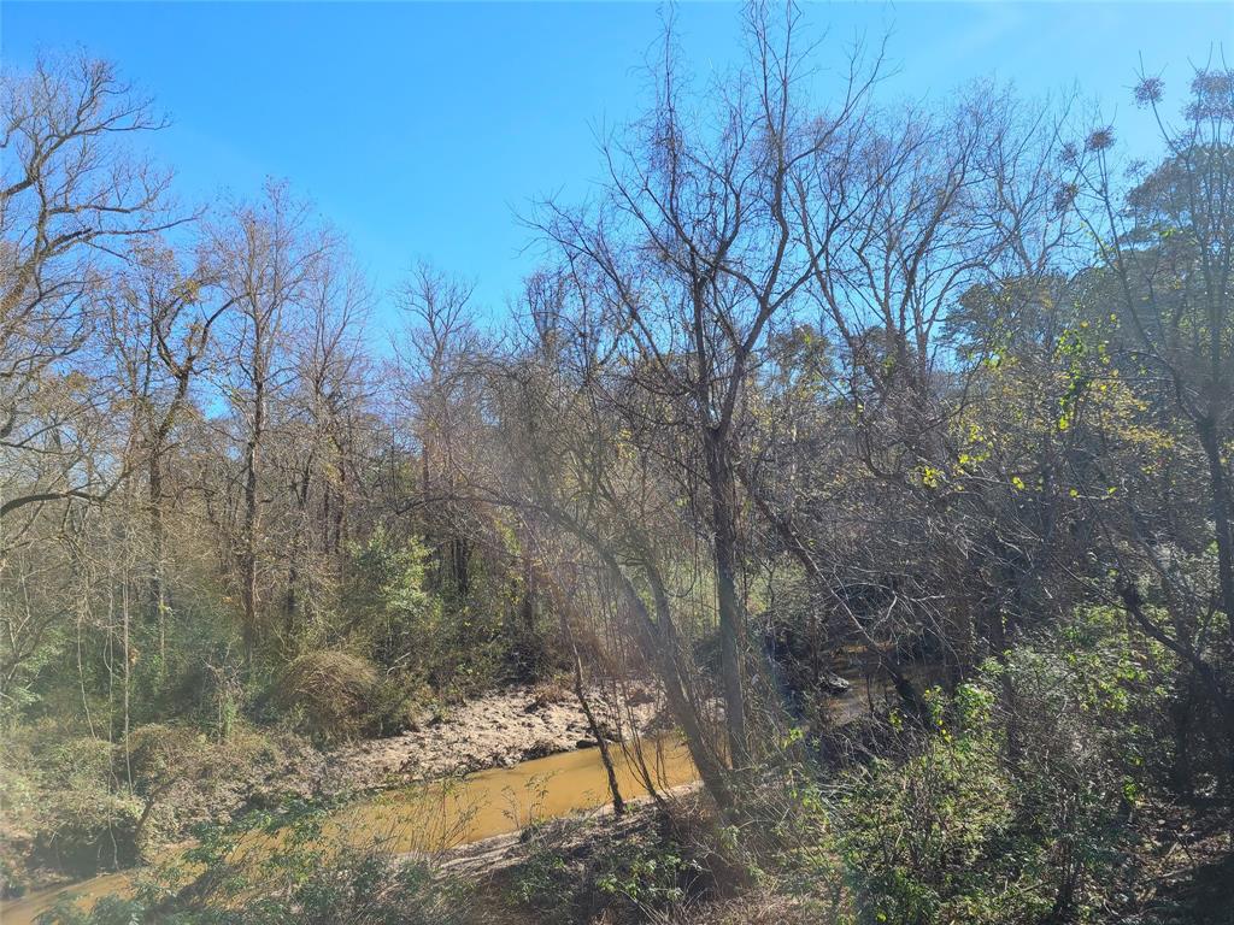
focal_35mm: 26
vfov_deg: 53.1
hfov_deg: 67.3
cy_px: 462
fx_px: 927
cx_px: 617
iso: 40
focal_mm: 5.4
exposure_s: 1/975
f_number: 1.8
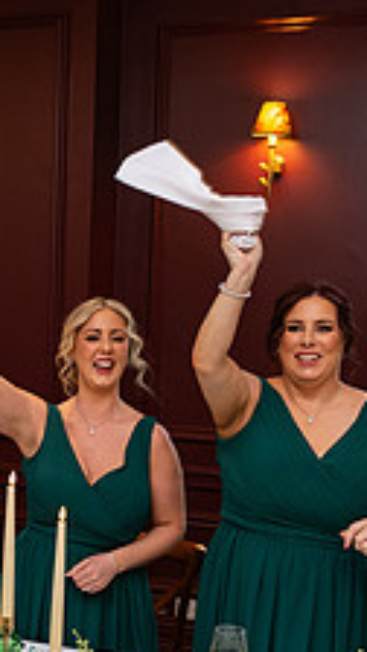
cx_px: -26
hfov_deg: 17.9
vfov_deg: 32.2
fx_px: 1125
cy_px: 415
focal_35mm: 65
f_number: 3.5
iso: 800
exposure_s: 1/160
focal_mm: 24
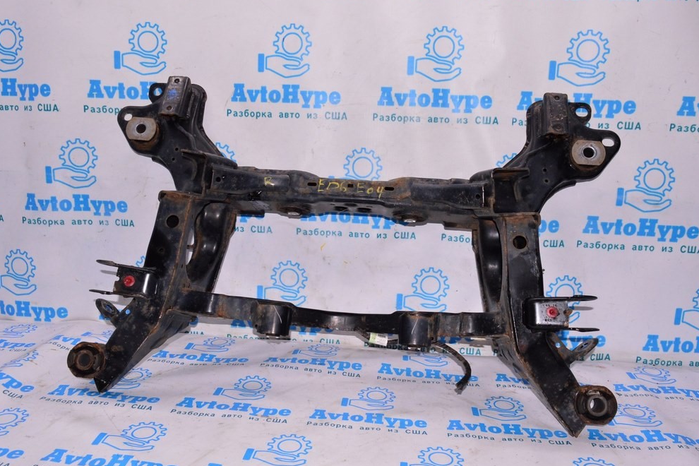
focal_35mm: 31
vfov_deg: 42.3
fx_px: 602
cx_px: 354
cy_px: 235
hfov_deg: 60.3
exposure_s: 1/200
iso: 1600
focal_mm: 20
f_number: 8
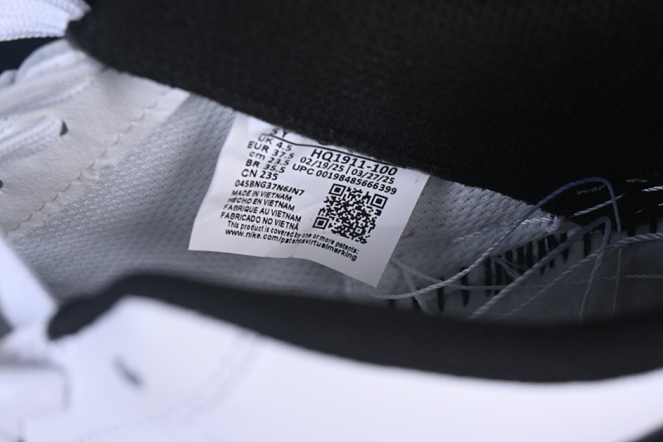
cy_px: 221
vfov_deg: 18.2
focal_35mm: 75
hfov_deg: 27.0
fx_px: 1381
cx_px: 332
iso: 160
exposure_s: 1/100
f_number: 7.1
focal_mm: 50
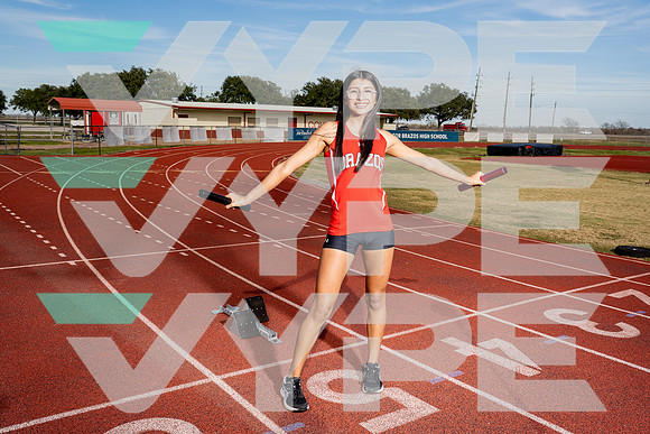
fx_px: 578
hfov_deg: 58.7
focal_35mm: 32
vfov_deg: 41.1
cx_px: 325
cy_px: 217
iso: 100
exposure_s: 1/250
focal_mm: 32
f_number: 8
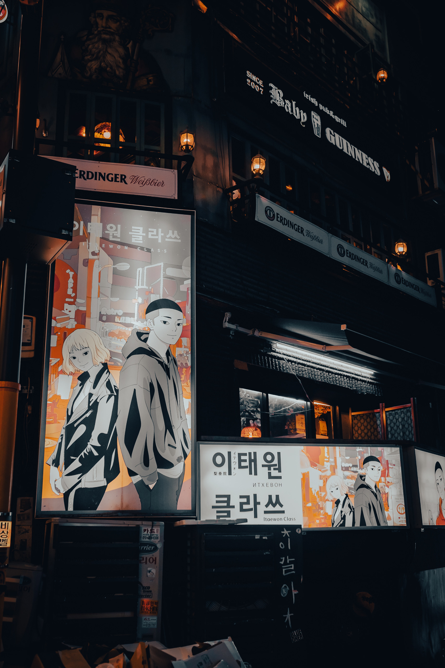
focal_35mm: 35
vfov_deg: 54.4
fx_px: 649
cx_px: 222
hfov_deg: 37.9
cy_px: 334
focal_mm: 23
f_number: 2.8
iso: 800
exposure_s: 1/125
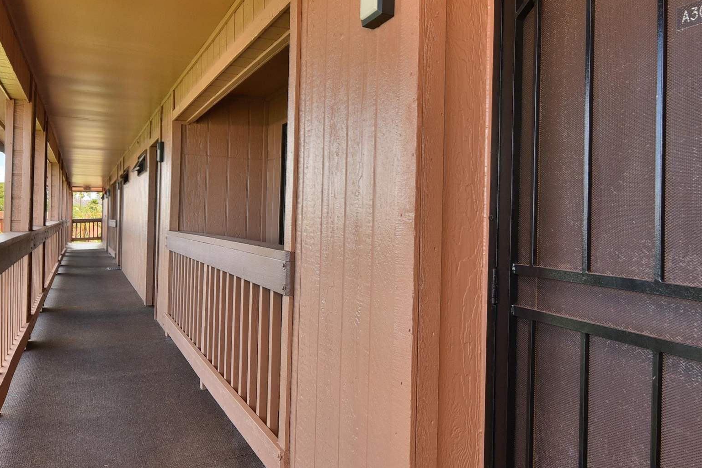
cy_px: 223
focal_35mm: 28
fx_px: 546
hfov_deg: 65.3
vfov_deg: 46.4
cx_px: 383
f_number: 5.6
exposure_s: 1/125
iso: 640
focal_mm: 14
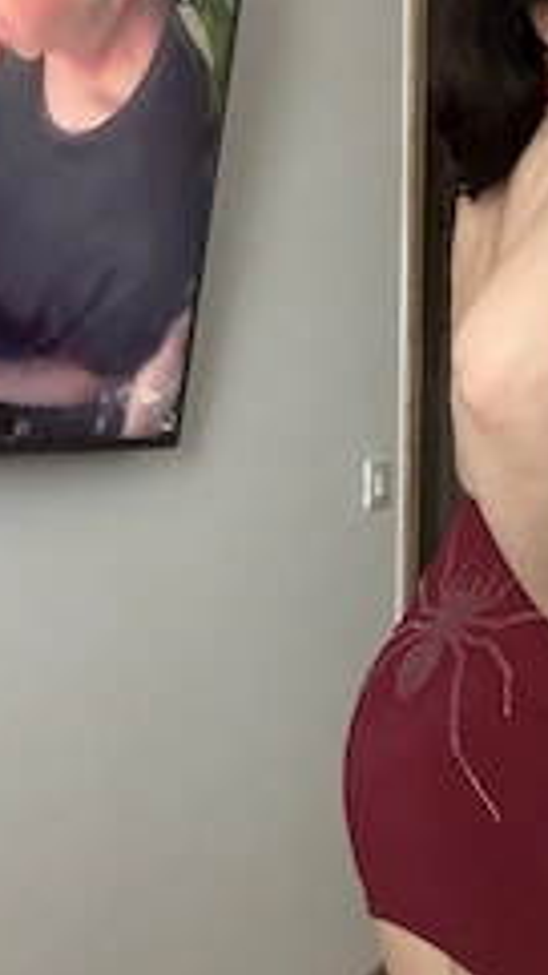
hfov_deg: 21.9
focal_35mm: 54
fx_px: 1396
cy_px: 500
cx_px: 431
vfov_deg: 38.5
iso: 320
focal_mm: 2.69
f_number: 1.9
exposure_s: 1/41
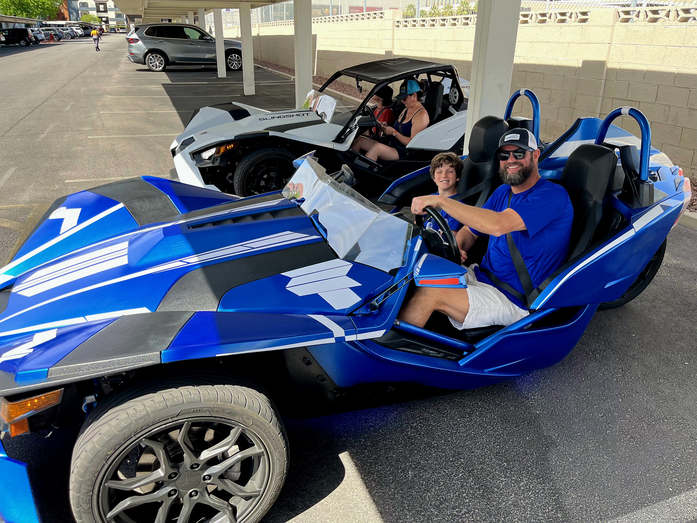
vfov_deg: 53.1
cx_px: 348
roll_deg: -0.3
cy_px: 262
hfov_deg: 67.3
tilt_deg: -24.2
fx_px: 524
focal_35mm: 26
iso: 50
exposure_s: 1/526
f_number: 1.6
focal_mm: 5.1
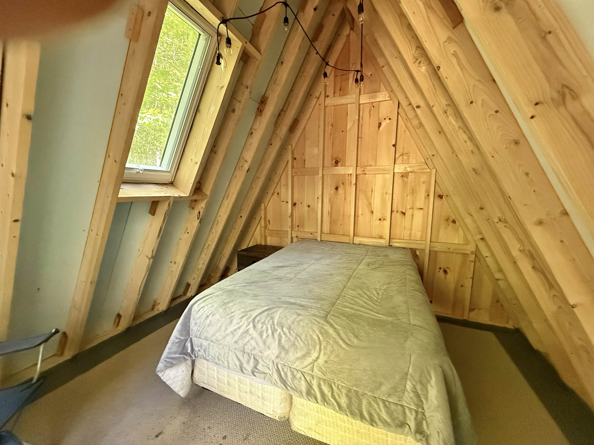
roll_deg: -0.1
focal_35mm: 14
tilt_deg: -8.1
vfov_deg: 85.7
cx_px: 297
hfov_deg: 102.1
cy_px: 222
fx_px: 240
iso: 800
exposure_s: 1/60
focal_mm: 2.22
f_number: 2.2
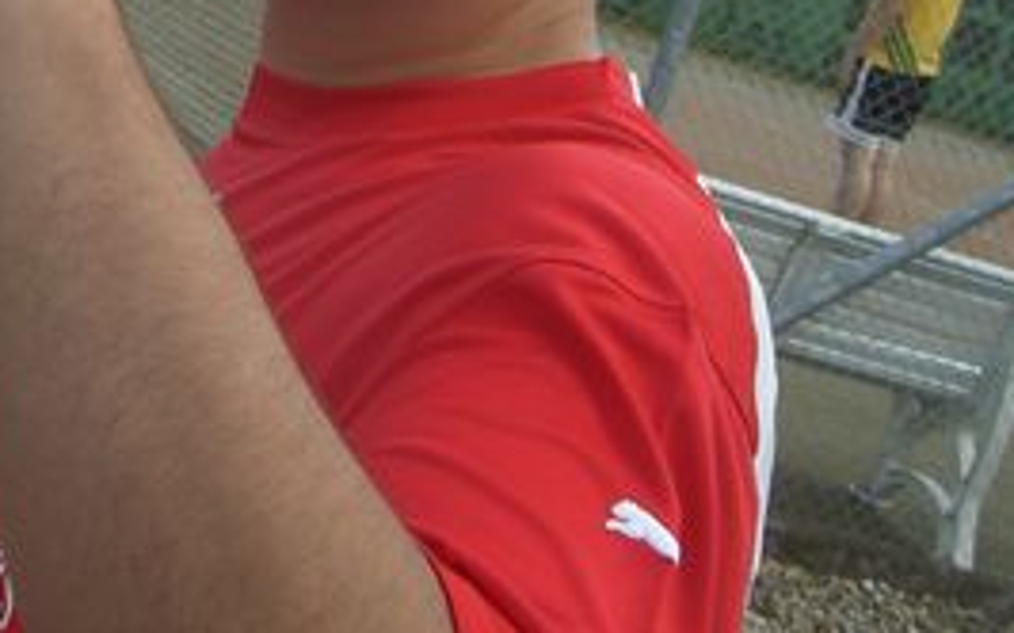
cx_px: 149
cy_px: -156
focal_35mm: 97
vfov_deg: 13.1
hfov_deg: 21.1
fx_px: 2679
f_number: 4.3
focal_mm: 6.2
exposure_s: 1/250
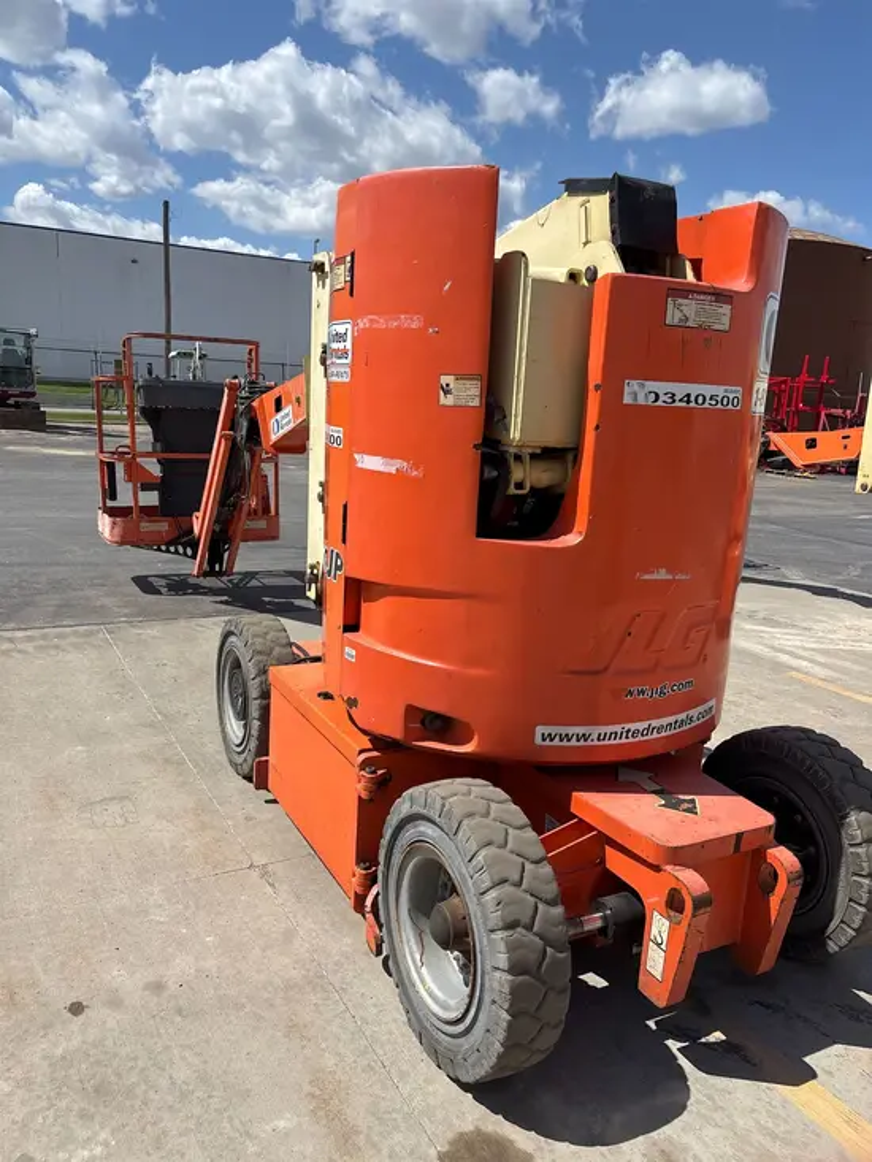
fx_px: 873
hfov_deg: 53.1
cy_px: 581
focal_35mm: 26
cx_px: 436
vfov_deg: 67.3
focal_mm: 5.96
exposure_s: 1/4082
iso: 50
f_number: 1.6
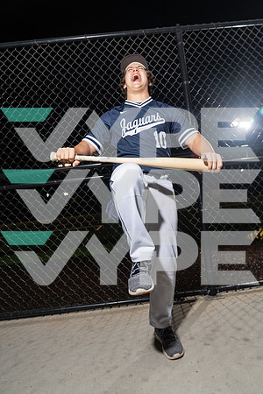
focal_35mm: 25
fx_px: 274
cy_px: 197
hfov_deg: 51.3
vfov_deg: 71.5
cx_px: 132
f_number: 5.6
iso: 125
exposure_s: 1/125
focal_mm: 25
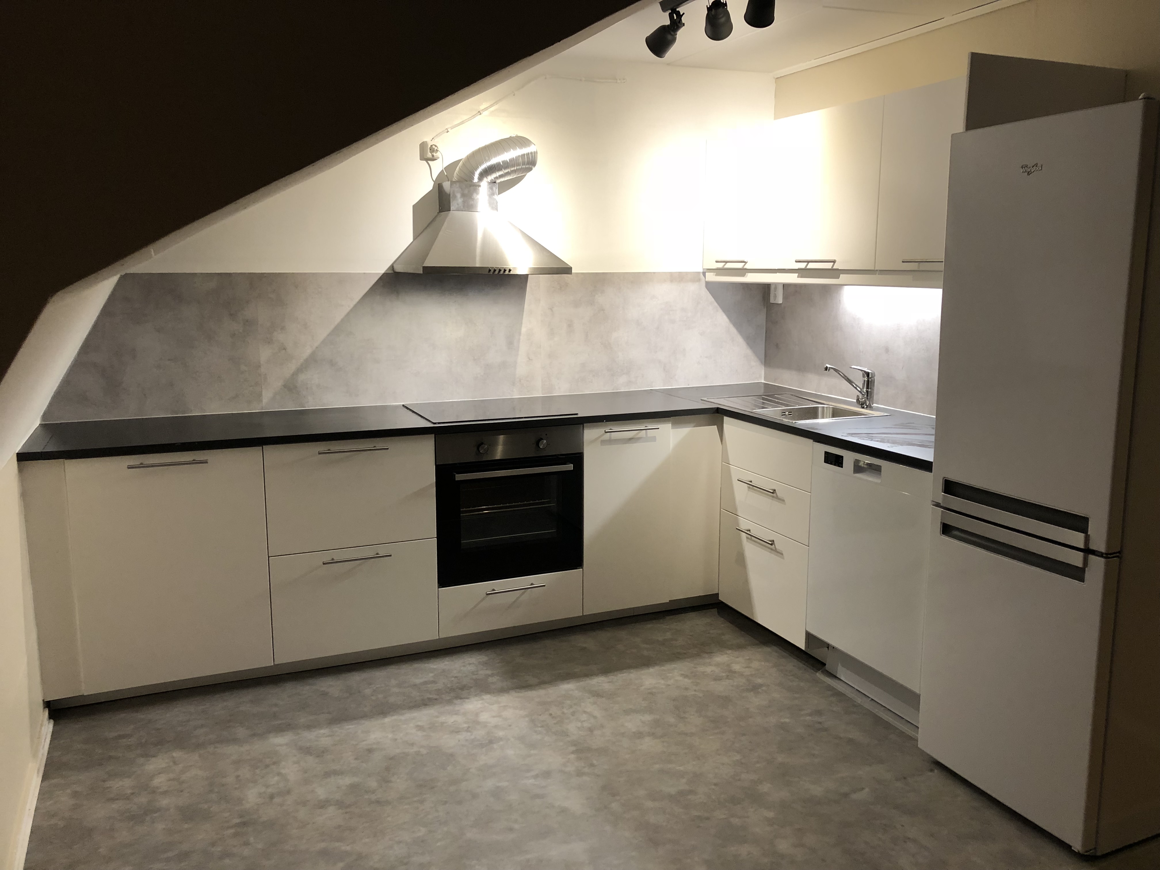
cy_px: 435
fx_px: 938
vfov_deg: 49.7
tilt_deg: -10.7
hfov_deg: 63.4
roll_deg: +0.6
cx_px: 580
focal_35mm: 28
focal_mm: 3.99
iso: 40
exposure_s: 1/17
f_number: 1.8
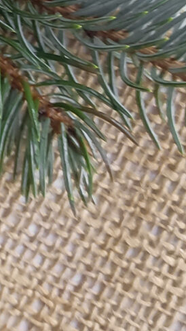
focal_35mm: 143
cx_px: -407
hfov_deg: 7.3
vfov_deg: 14.1
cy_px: -163
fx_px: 1256
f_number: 1.89
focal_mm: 5.43
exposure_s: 1/120
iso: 153
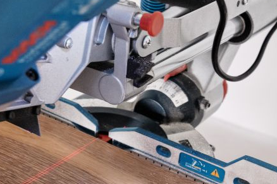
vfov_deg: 18.5
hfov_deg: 27.6
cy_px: 142
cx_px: 95
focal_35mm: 73
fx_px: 562
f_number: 6.3
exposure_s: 1/60
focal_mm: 32
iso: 1250
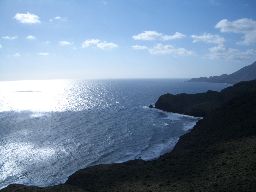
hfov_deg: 52.6
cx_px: 128
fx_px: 259
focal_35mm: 35
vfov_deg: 40.7
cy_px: 96
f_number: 4.3
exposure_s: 1/2000
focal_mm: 5.8
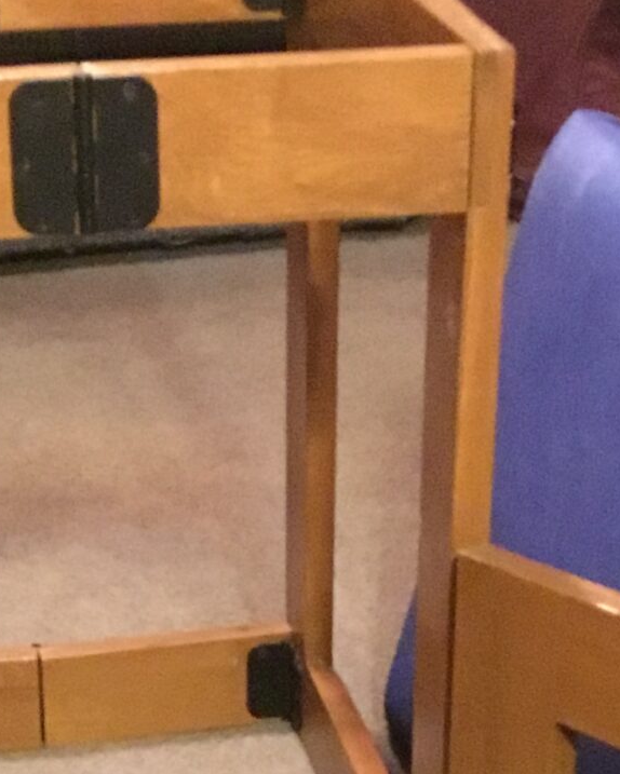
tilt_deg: -33.4
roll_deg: +1.4
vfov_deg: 16.6
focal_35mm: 108
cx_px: 192
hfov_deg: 14.2
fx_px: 2476
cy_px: 1051
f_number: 2.4
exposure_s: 1/15
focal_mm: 3.3
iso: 800
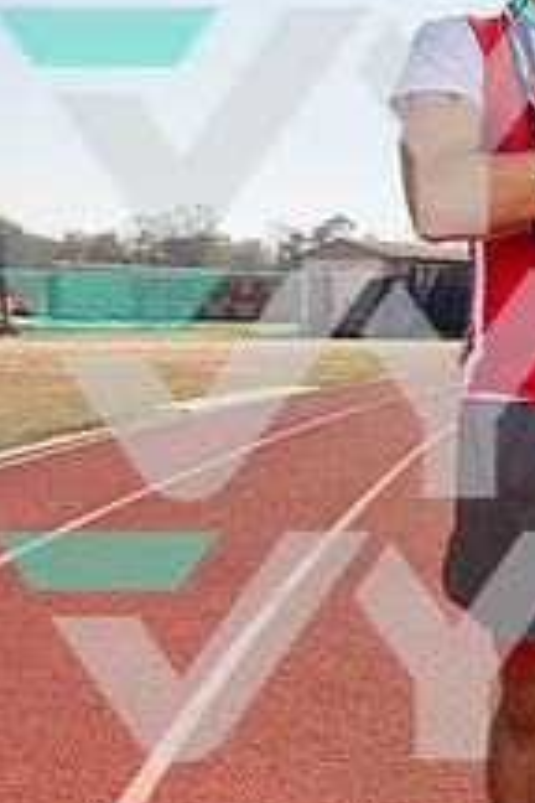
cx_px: 550
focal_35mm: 52
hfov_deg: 24.6
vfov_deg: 38.2
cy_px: 387
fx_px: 1159
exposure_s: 1/200
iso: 125
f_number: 9
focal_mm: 25
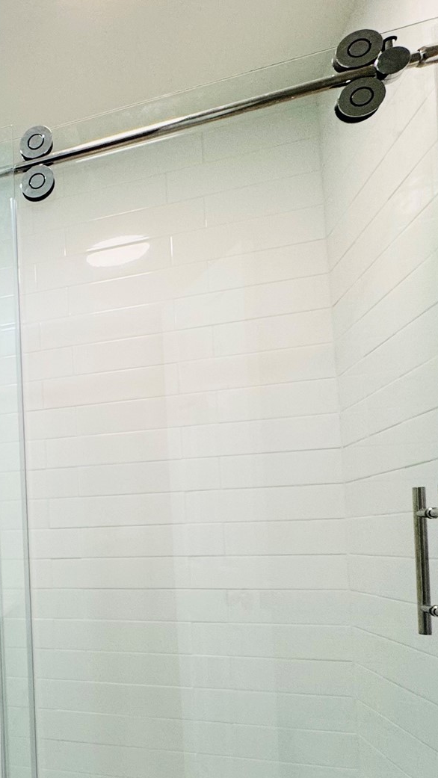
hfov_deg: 29.4
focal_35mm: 30
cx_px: -162
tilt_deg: +1.1
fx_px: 619
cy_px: 520
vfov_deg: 62.7
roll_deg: +1.7
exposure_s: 1/120
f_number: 2.2
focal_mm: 2.22
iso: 125
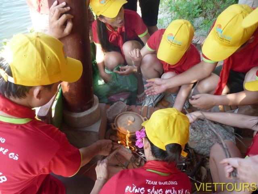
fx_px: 246
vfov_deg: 42.9
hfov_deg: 55.4
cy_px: 97
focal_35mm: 33
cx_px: 129
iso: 80
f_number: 2.8
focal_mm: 5.5
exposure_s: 1/100
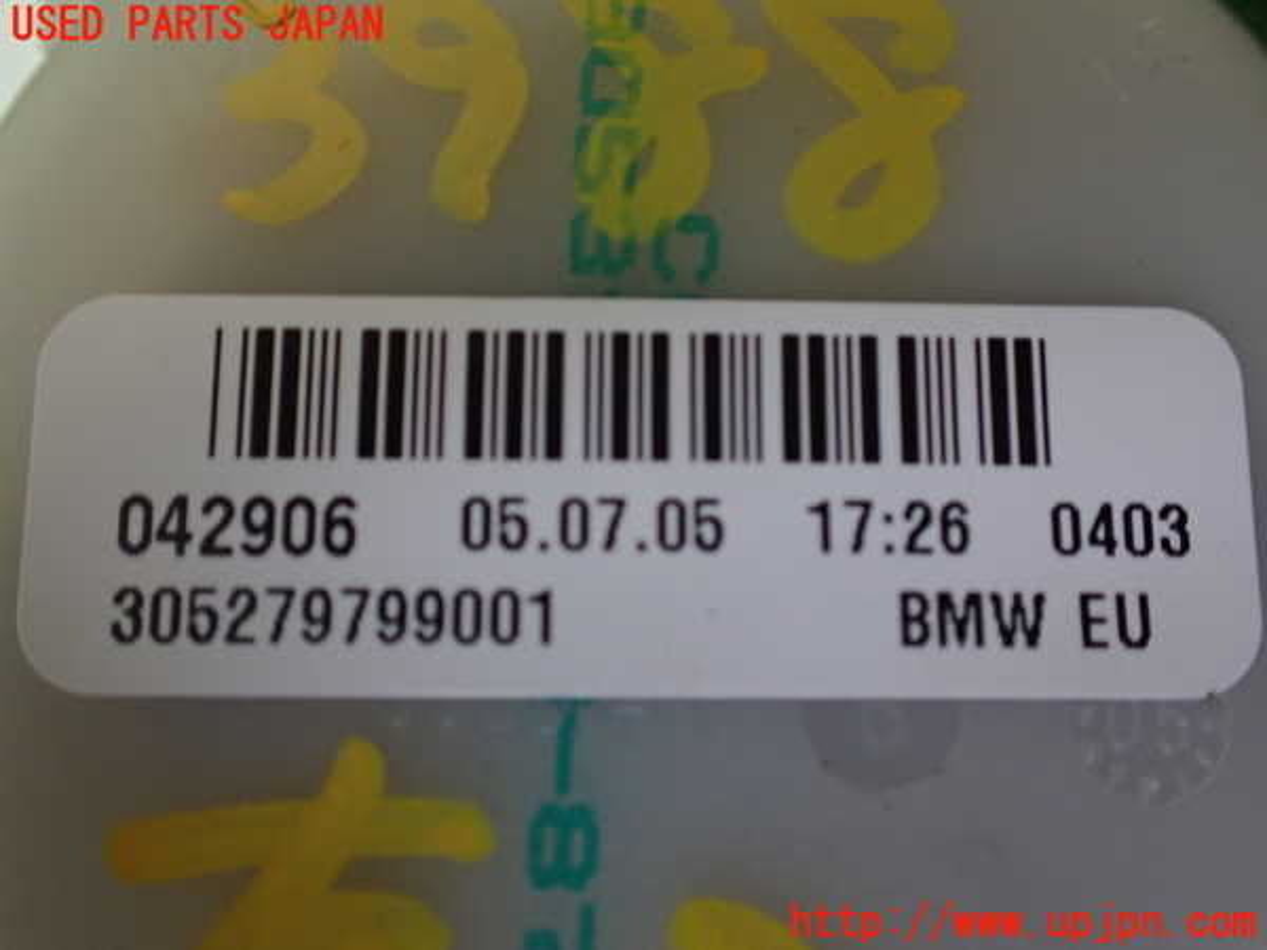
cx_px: 634
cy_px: 475
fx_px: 1098
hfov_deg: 60.0
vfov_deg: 46.8
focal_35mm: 30
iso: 320
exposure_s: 1/125
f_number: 2.3
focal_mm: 5.4
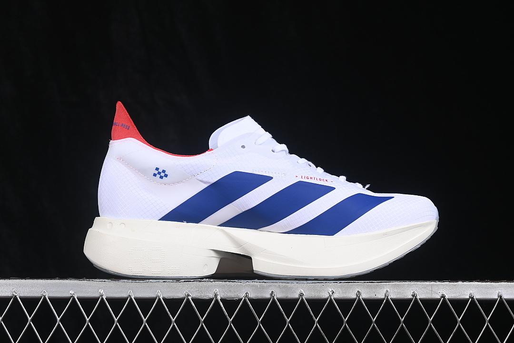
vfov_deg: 18.2
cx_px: 257
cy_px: 172
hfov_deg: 27.0
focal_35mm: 75
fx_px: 1071
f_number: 8
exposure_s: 1/80
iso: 160
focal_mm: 50
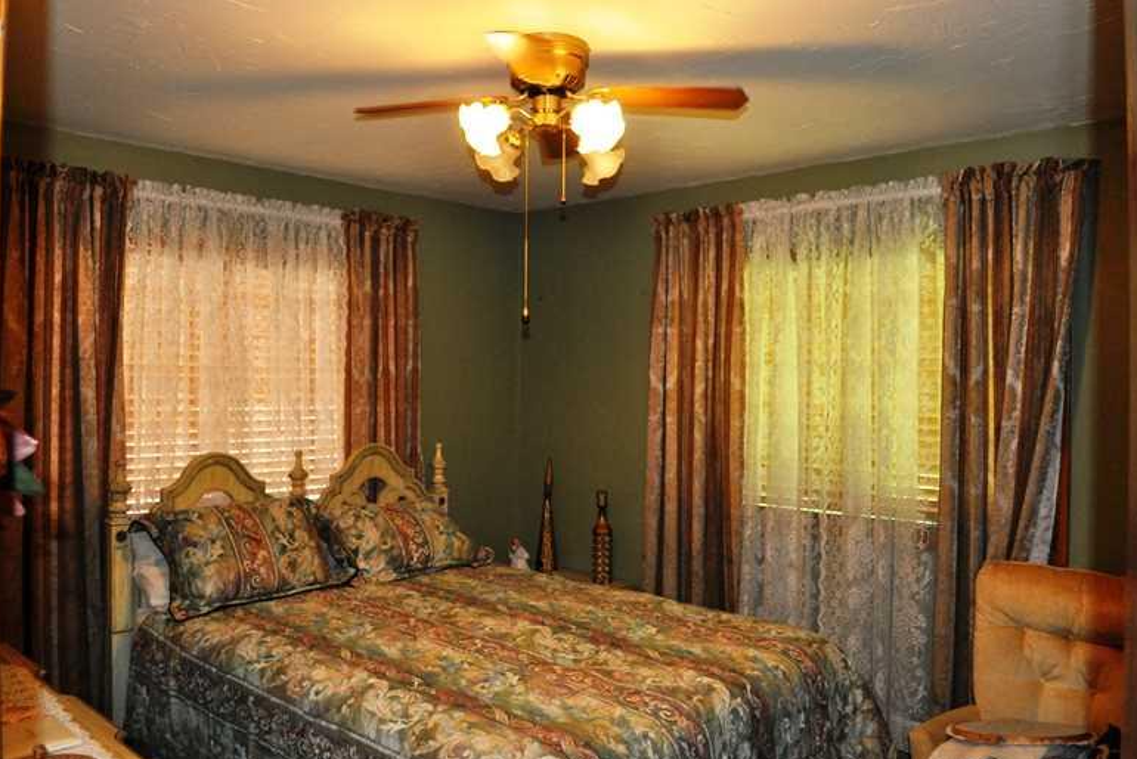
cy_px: 380
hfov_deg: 65.5
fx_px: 885
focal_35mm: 28
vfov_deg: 46.4
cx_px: 566
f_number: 3.5
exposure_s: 1/100
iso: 800
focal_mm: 18
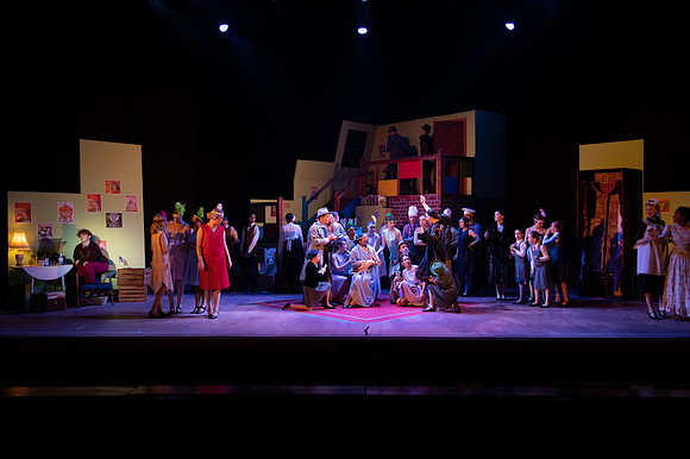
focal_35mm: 34
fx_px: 651
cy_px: 230
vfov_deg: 38.8
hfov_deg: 55.8
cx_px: 345
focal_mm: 34
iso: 2000
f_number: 4
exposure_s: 1/200
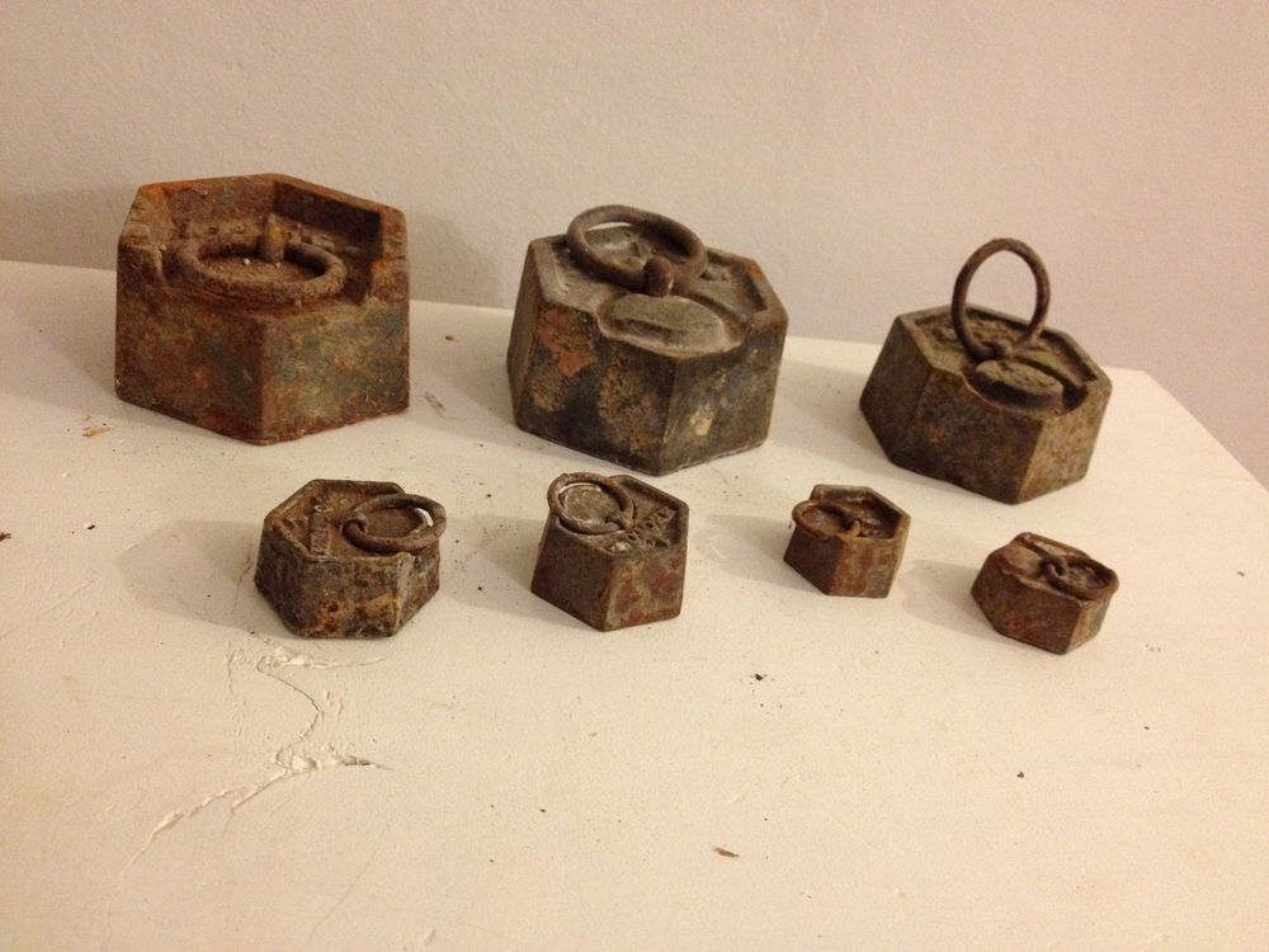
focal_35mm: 35
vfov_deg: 40.7
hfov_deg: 52.6
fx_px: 1283
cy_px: 476
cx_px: 634
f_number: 2.4
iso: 400
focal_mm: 4.28
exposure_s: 1/20
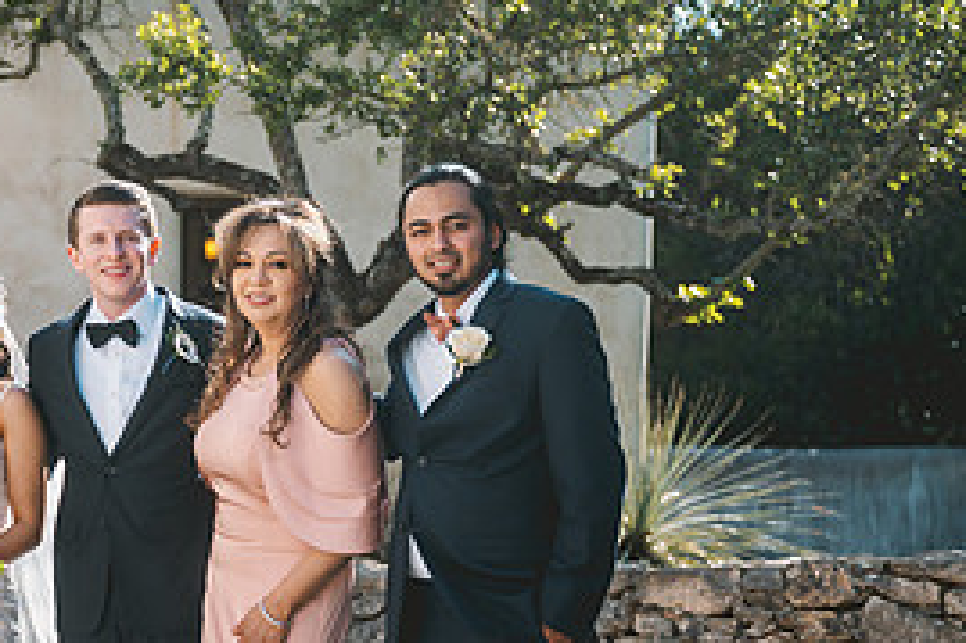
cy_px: 481
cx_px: 40
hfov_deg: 18.2
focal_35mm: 110
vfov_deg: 12.4
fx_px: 2950
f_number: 2.8
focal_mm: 51
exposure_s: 1/2000
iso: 100
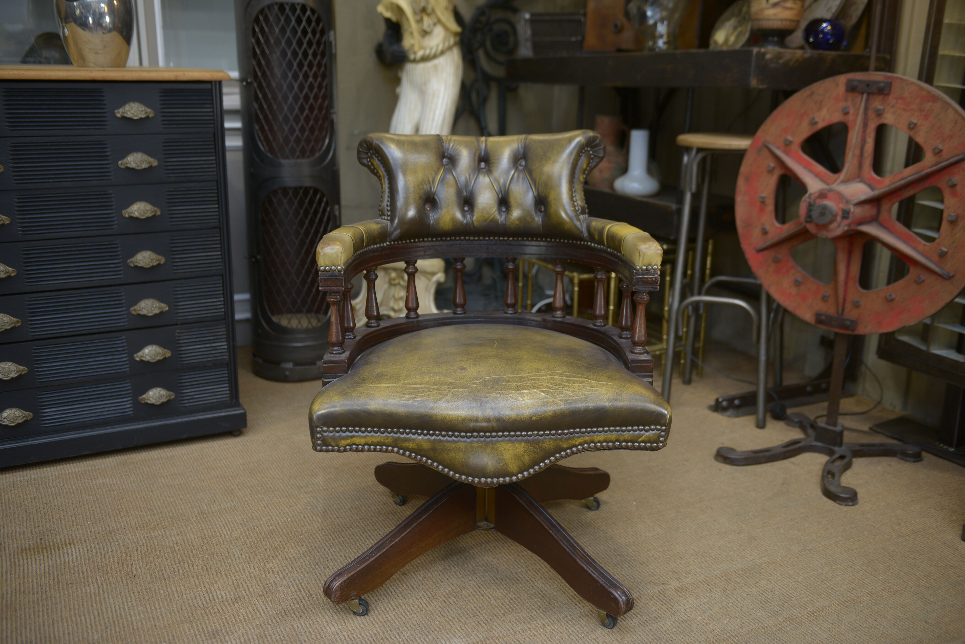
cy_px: 322
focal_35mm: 36
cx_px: 482
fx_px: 965
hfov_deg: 53.1
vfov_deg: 36.9
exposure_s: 1/50
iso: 320
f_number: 3.2
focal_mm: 36
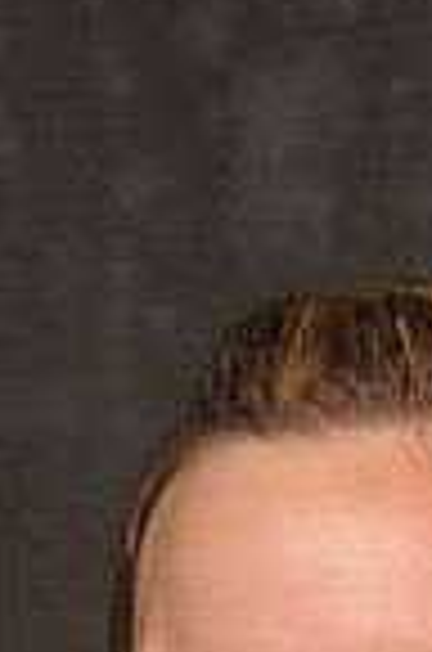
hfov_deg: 3.7
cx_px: 380
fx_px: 6728
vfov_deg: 5.5
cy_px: 980
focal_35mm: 372
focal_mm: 80
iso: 200
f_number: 6.3
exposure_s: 1/60
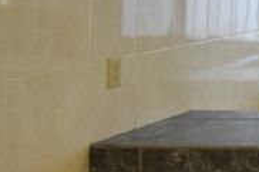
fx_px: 712
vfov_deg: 13.3
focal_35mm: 99
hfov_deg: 13.9
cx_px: 633
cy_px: -53
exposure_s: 1/125
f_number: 4.5
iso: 800
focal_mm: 10
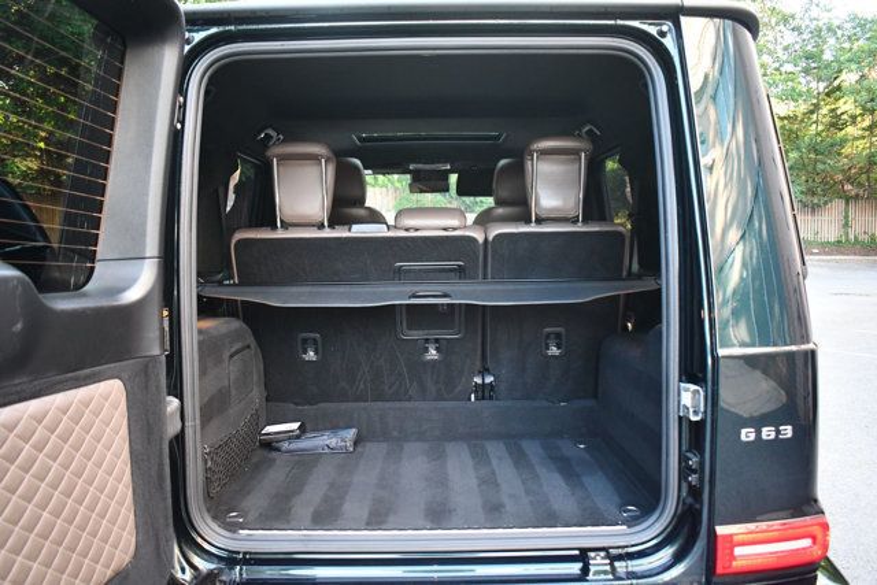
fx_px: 731
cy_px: 292
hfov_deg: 61.9
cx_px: 438
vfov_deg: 43.6
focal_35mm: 30
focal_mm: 20
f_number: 3.5
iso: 2200
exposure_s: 1/125
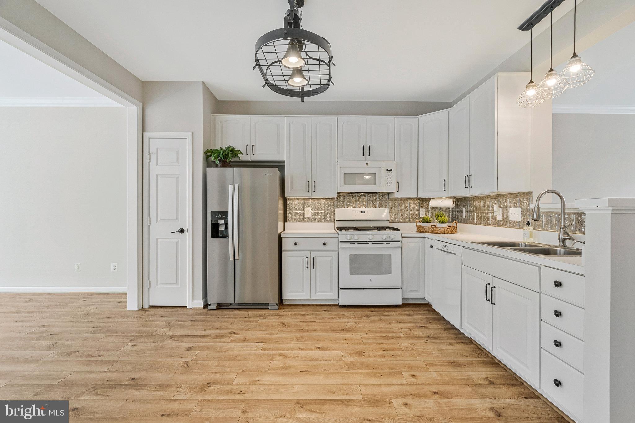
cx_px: 318
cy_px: 212
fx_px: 282
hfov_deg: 96.7
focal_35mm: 16
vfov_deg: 73.7
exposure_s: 1/25
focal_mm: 16
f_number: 7.1
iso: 1250
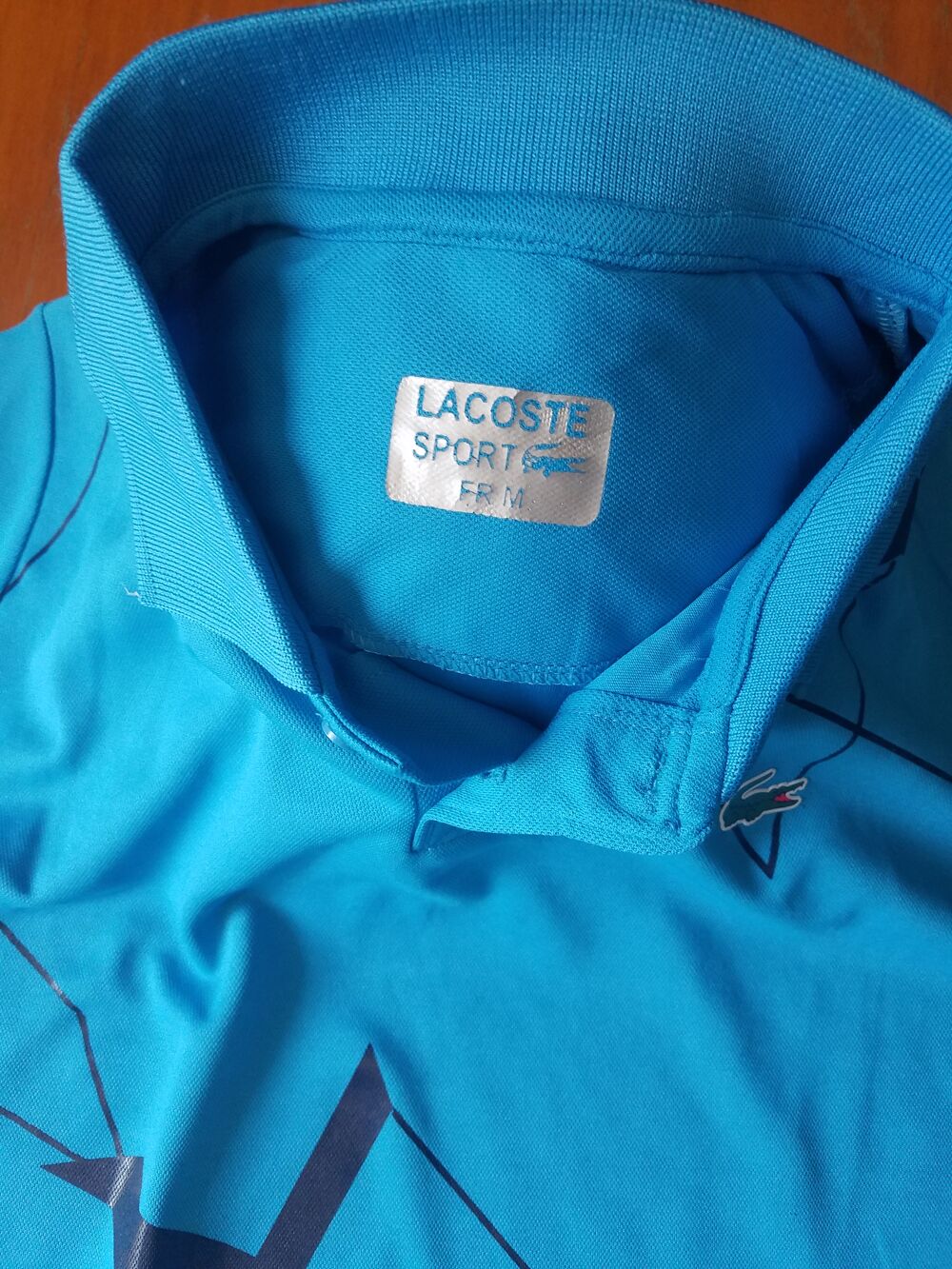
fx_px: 953
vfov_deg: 67.3
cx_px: 476
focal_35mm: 26
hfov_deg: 53.1
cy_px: 634
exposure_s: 1/60
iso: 160
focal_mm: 4.2
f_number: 1.7
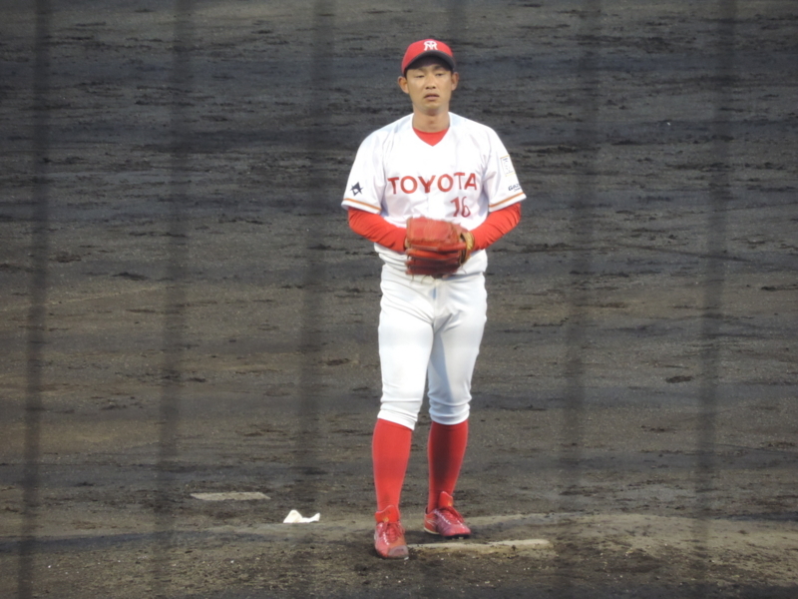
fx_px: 13832
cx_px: 399
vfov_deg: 2.5
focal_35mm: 600
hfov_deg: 3.3
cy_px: 300
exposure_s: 1/60
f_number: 4.9
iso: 450
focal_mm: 107
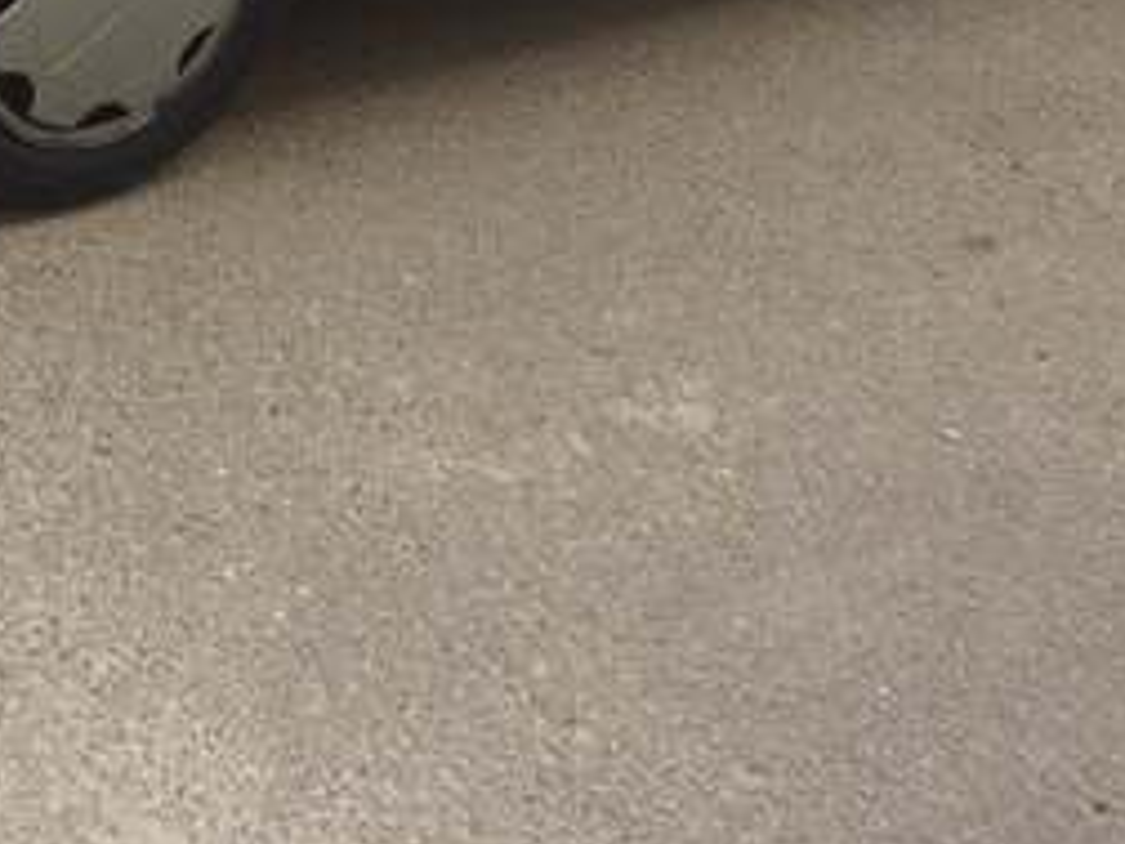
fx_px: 2470
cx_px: 263
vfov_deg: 18.2
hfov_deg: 25.3
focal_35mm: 76
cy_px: -212
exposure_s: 1/533
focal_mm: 4.15
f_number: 2.2
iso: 32
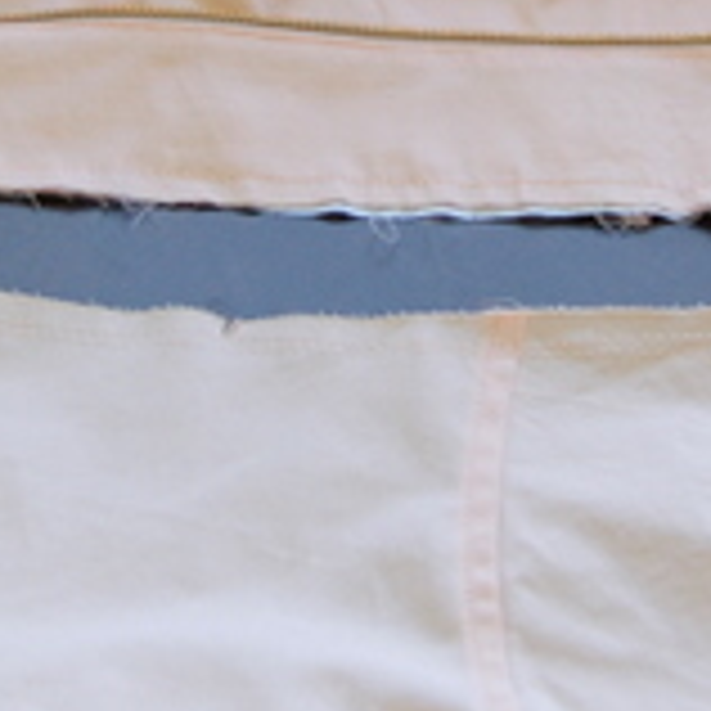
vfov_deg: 13.7
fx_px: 2928
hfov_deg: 13.8
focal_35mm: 126
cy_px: 65
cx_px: 513
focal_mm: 26
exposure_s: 1/125
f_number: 5.6
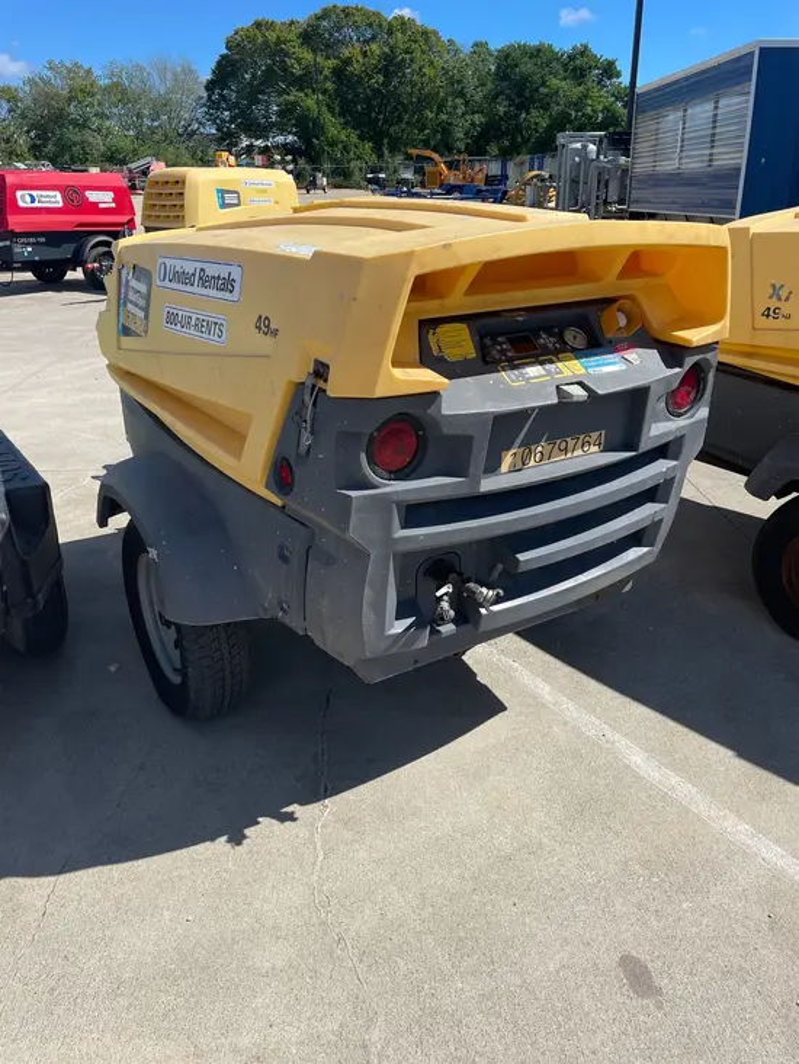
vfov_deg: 67.3
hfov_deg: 53.1
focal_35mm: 26
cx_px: 400
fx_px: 800
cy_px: 532
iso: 50
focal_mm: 4.2
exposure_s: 1/4831
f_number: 1.6
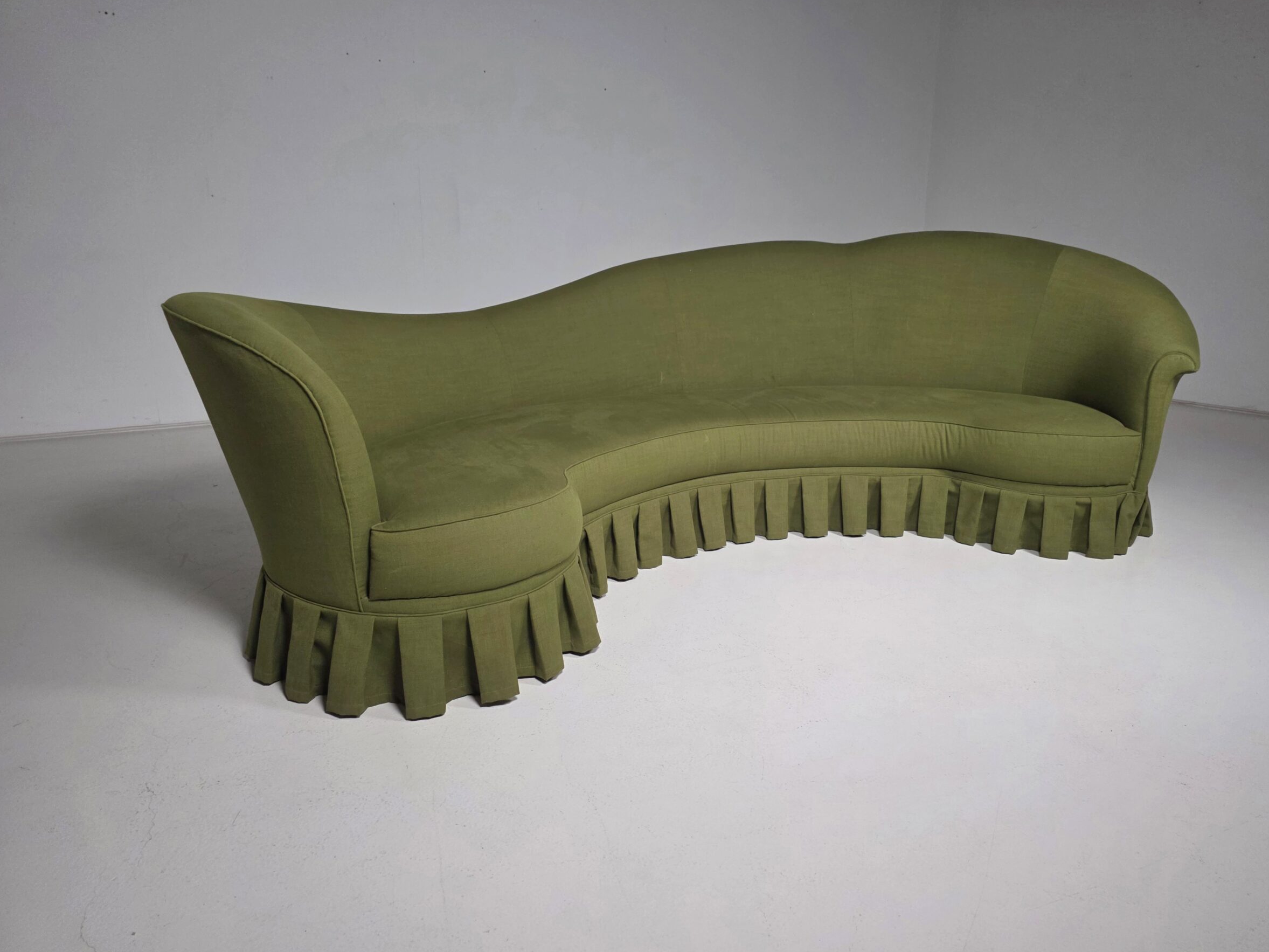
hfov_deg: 69.3
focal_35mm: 25
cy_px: 459
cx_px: 685
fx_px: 916
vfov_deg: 54.9
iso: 250
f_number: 1.7
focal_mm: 6.3
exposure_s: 1/101
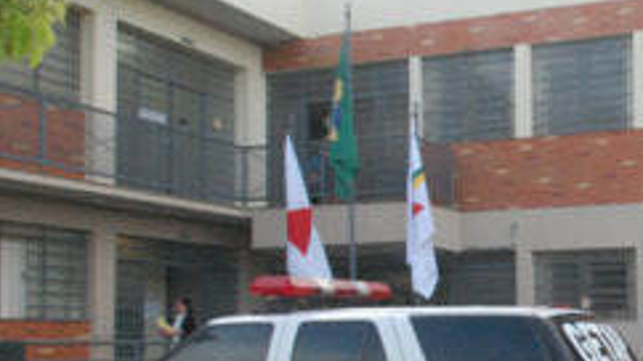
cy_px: 300
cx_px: 643
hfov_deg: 34.4
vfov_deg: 21.5
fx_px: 939
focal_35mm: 55
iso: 1600
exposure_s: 1/50
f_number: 22
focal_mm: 17
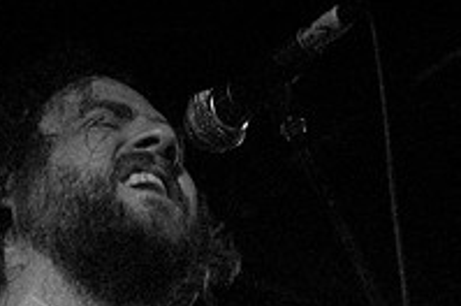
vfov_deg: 7.7
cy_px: 422
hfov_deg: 11.7
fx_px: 2237
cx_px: 359
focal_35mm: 175
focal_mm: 40
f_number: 2.8
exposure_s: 1/50
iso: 1600
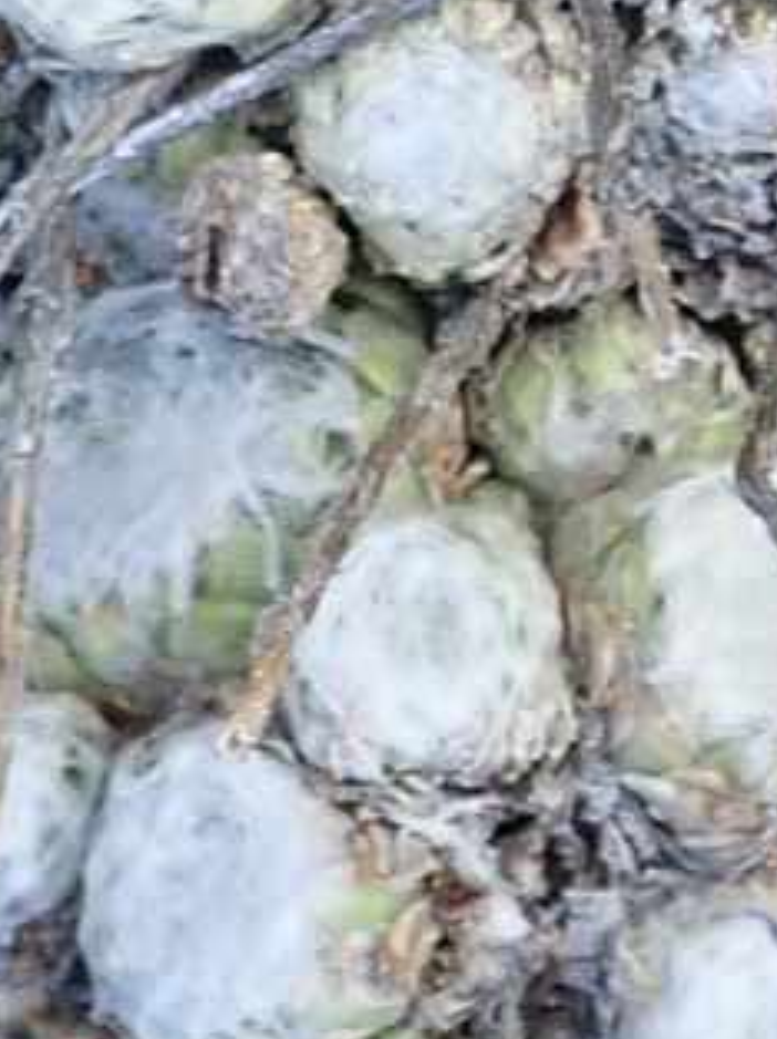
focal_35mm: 192
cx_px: 707
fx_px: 5758
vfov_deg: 10.0
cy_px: -432
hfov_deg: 7.7
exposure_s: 1/60
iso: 100
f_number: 3.2
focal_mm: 5.5
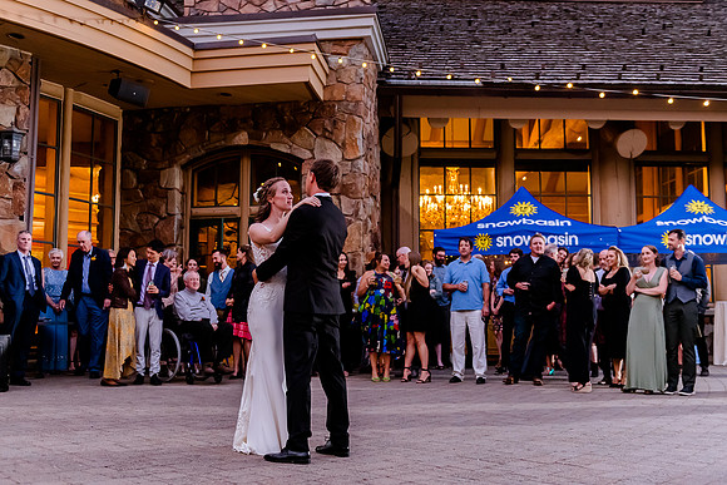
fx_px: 821
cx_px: 374
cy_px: 242
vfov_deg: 32.9
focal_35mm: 41
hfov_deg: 47.7
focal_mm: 36
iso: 3200
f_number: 2.8
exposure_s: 1/200
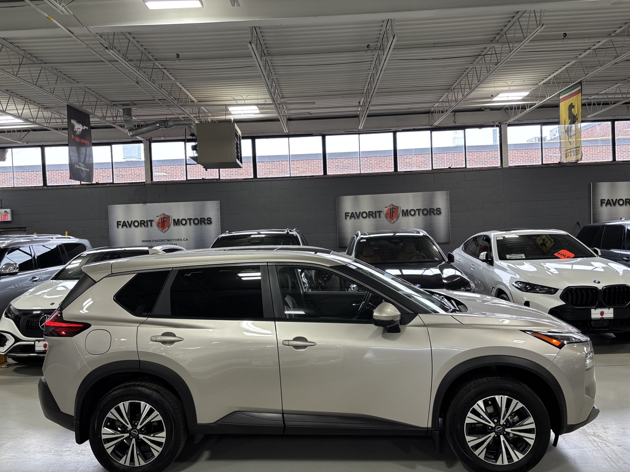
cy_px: 236
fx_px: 473
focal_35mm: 26
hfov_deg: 67.3
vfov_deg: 53.1
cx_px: 315
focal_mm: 5.96
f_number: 1.6
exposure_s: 1/120
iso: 80
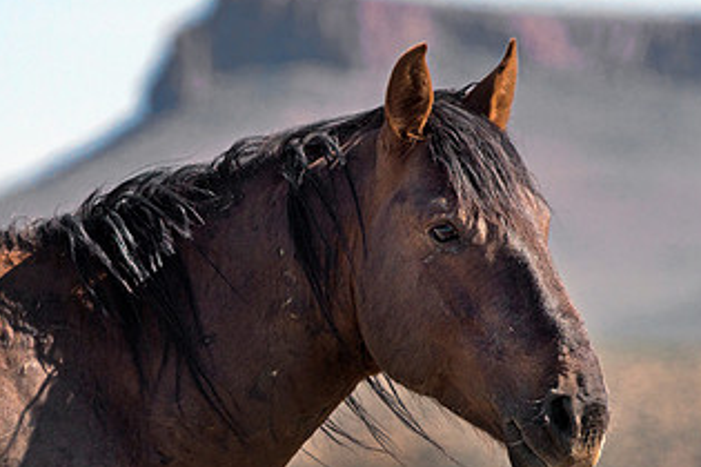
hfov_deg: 2.7
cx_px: 254
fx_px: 15051
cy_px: 308
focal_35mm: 773
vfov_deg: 1.8
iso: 320
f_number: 6.3
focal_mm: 280
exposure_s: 1/1250
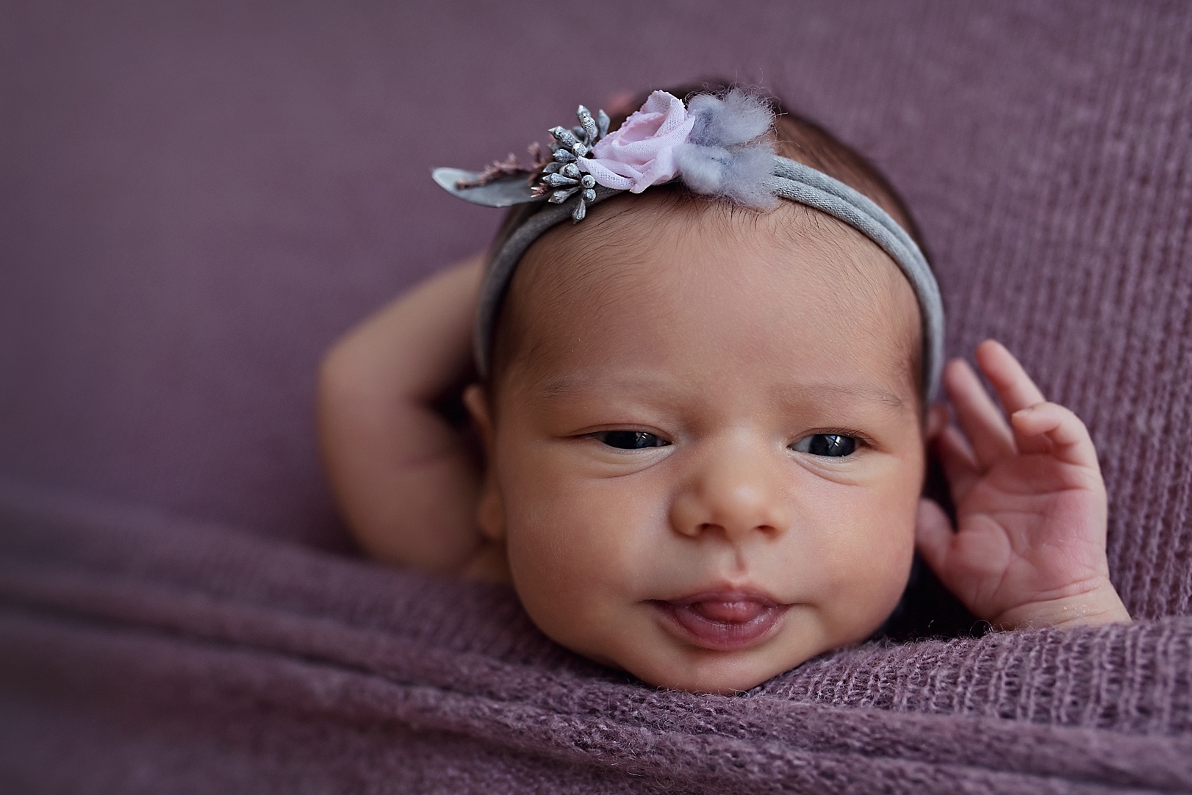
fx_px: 1358
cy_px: 425
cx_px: 681
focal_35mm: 41
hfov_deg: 47.3
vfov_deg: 32.6
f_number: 2.5
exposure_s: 1/400
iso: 500
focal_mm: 35
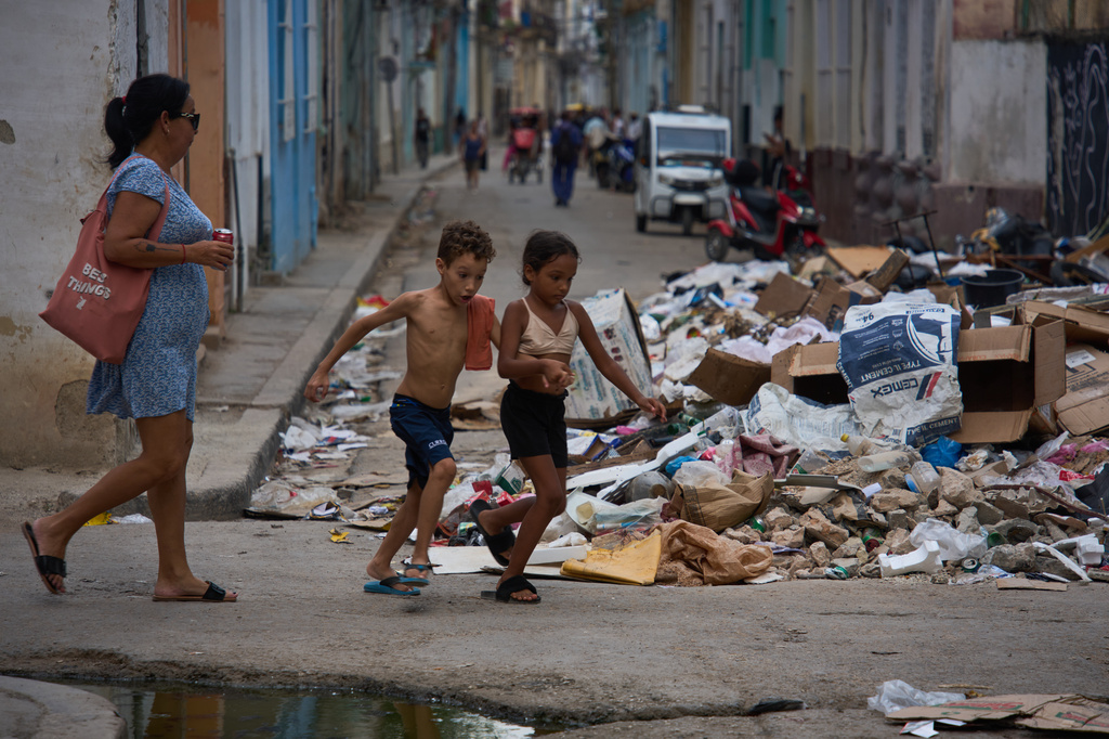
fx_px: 4188
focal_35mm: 136
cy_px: 370
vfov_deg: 10.1
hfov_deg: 15.1
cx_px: 554
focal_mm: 136
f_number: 5
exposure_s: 1/320
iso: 125
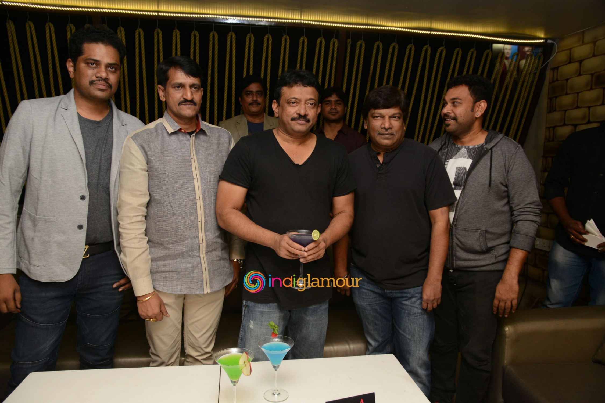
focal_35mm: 27
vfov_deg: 47.9
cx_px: 302
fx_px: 454
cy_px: 202
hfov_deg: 67.4
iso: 800
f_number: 5.6
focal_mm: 27
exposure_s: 1/125
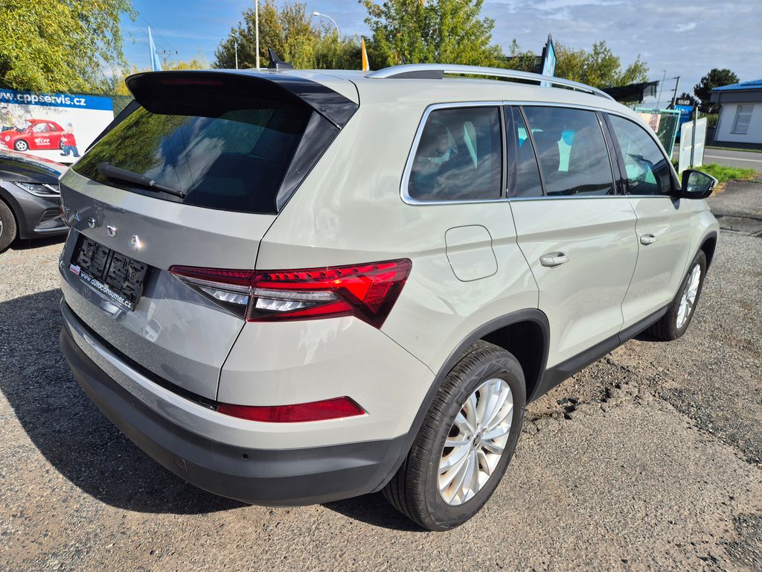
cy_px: 286
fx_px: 506
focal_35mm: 23
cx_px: 381
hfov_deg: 73.9
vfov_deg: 58.9
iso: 25
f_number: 1.8
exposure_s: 1/2232
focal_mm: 5.4
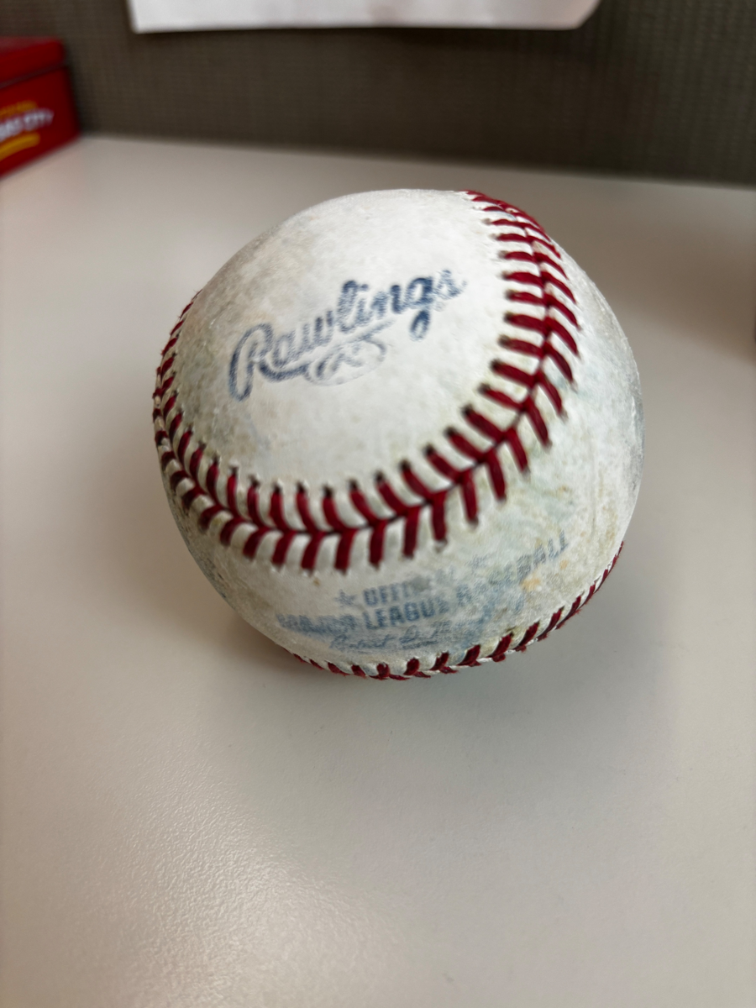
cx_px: 378
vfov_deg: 67.3
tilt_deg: -37.3
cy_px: 504
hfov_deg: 53.1
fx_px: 757
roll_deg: +0.8
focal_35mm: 26
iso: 125
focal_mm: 5.96
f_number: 1.6
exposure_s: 1/60
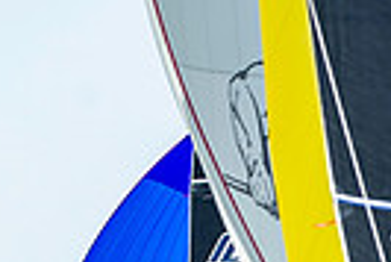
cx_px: 241
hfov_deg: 1.8
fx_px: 12797
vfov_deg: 1.2
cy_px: 447
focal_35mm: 1177
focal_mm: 270
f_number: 5
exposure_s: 1/1600
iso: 400
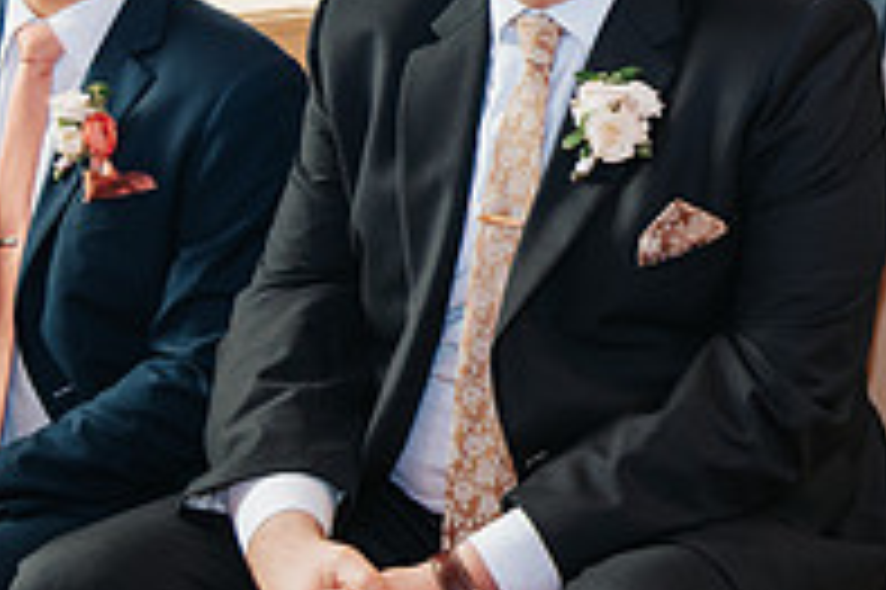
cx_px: 931
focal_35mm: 112
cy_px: -52
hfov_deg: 17.7
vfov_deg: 12.0
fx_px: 2754
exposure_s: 1/60
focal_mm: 38
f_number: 4
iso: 1250
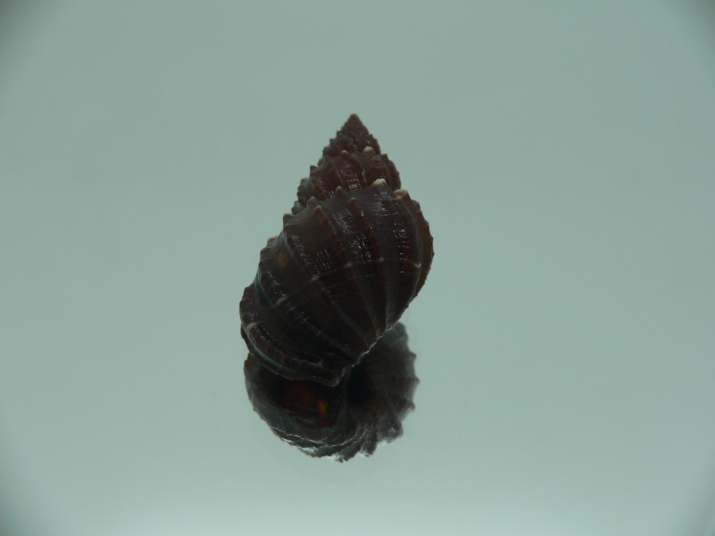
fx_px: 723
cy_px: 268
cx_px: 358
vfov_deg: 40.7
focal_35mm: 35
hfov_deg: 52.6
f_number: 2.8
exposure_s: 1/60
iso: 80
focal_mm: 4.6
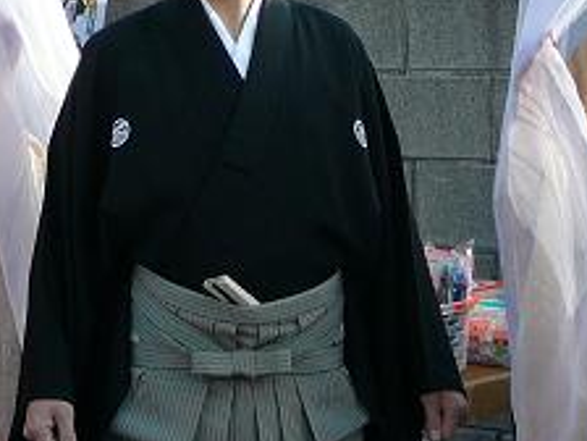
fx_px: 2662
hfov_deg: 12.6
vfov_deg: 9.4
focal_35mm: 157
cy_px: 71
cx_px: 286
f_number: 3.5
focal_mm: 8.2
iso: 80
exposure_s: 1/500
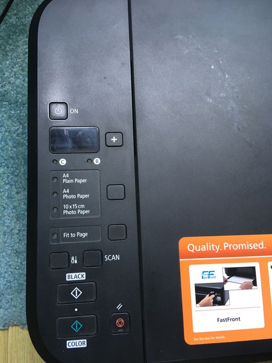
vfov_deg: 61.7
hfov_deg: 48.2
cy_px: 182
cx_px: 136
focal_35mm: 29
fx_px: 304
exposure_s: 1/33
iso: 100
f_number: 2.2
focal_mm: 4.15
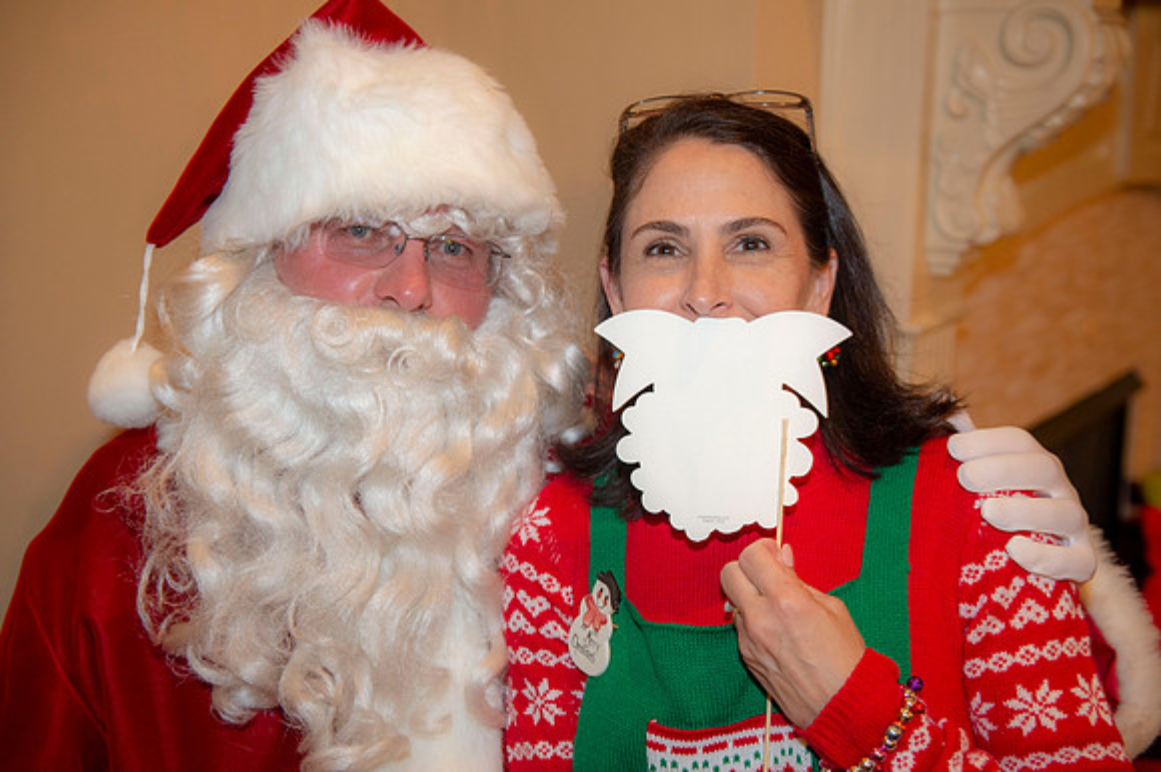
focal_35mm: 45
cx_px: 580
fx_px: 1450
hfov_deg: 43.6
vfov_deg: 29.8
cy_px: 386
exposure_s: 1/60
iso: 800
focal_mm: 45
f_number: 3.5
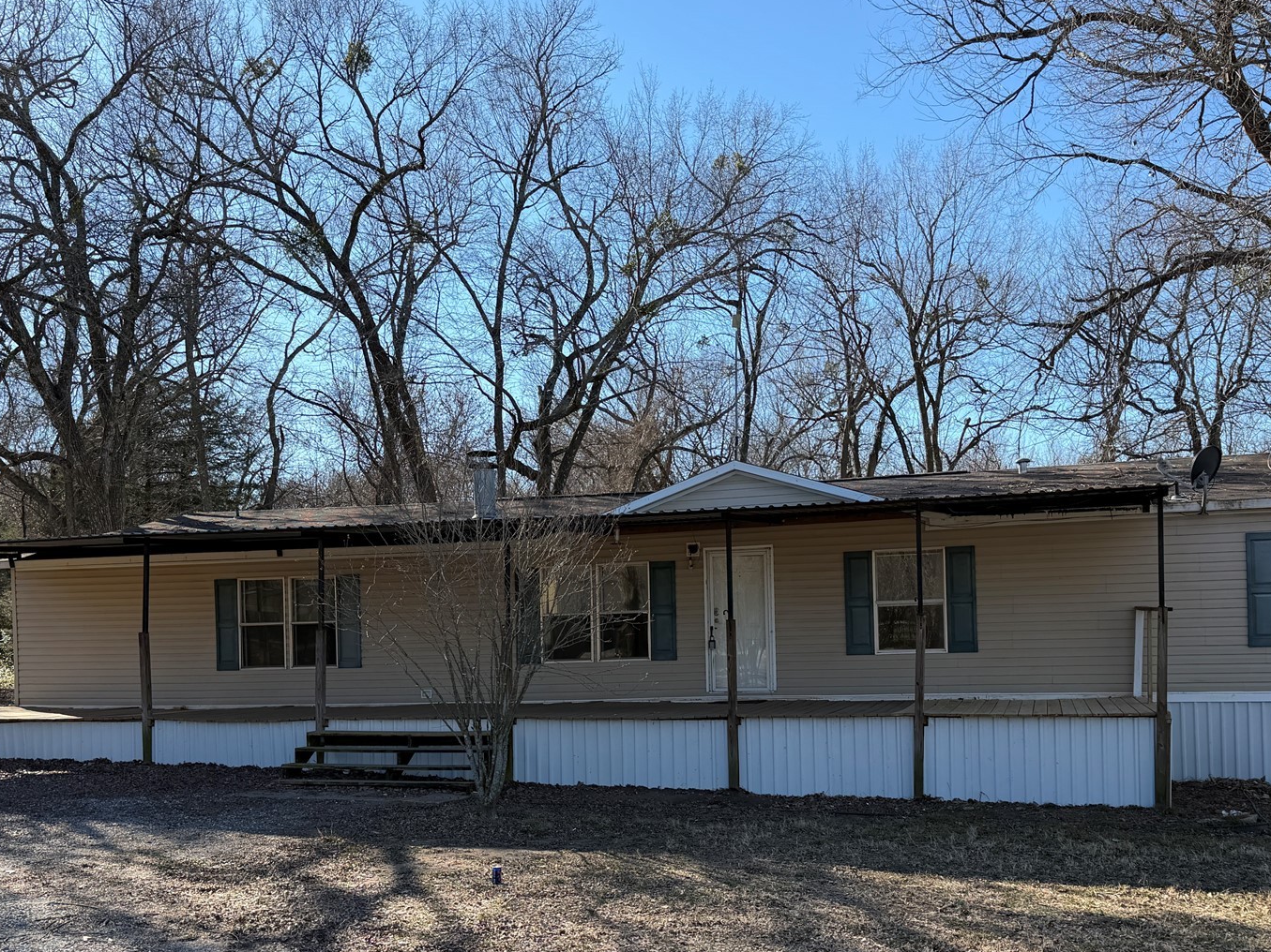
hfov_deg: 53.9
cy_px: 609
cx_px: 699
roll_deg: +1.0
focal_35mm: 34
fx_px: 1248
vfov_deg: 41.4
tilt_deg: -0.6
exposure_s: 1/1653
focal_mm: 6.76
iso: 80
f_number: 1.78
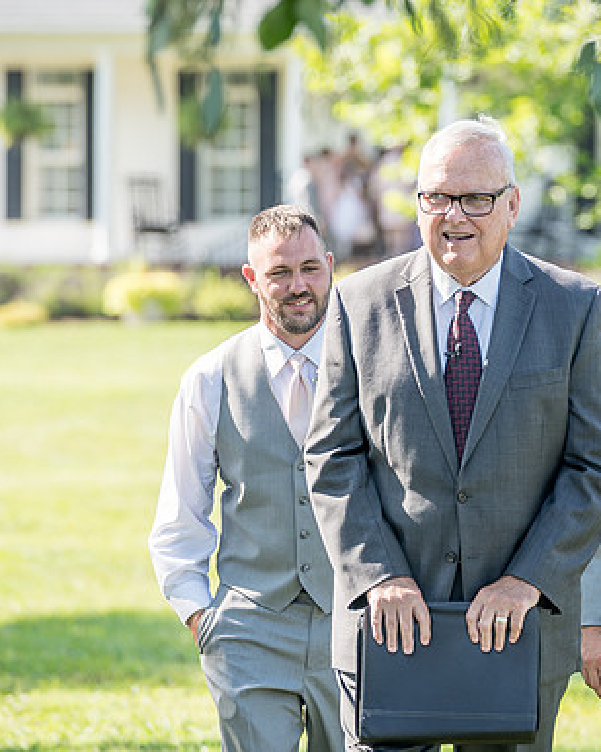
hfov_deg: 5.1
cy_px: 288
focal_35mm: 301
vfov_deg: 6.4
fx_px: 6692
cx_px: 446
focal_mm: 164
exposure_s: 1/250
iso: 100
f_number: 4
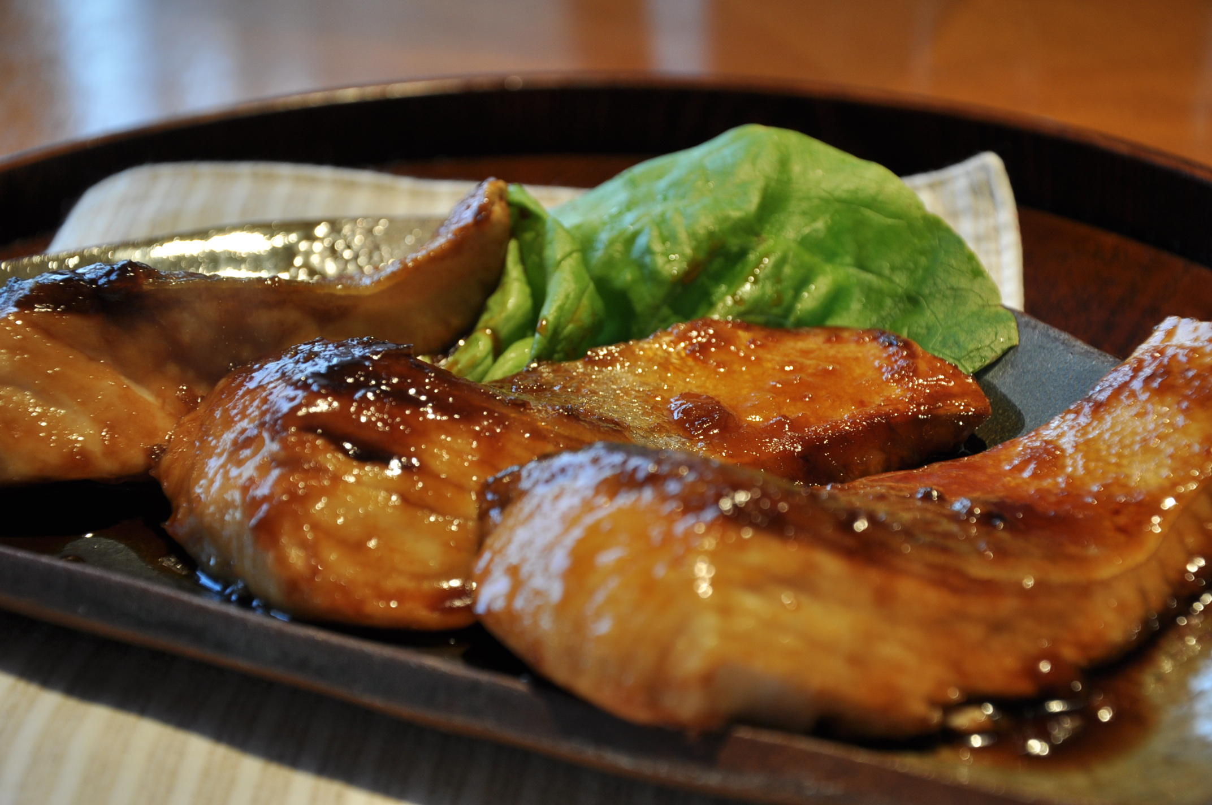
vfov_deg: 14.7
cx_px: 606
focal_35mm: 93
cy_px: 402
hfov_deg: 21.9
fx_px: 3127
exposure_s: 1/40
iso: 250
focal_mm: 62
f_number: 5.3
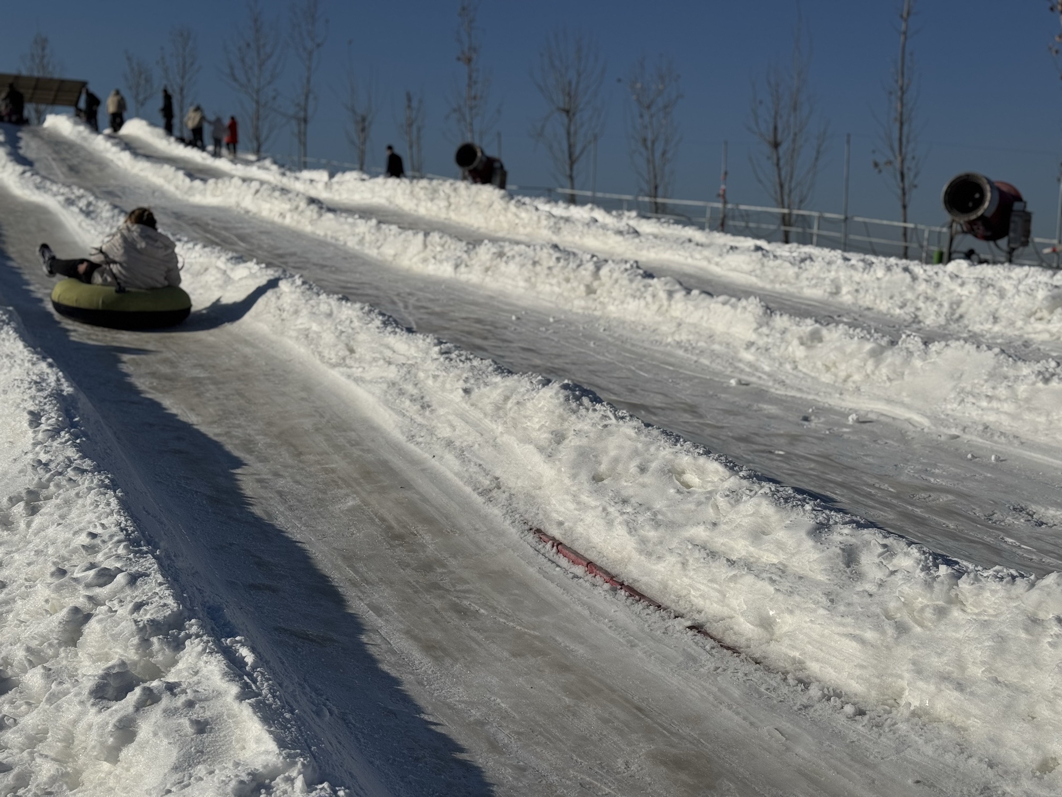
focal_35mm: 48
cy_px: 398
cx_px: 531
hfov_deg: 39.7
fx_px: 1473
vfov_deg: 30.3
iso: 50
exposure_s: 1/15385
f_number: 1.78
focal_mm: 6.76
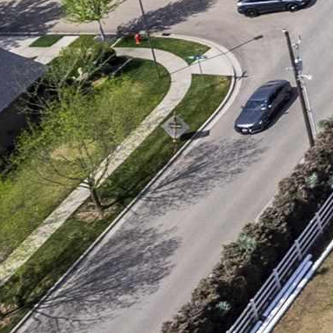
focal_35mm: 150
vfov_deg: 10.7
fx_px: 1633
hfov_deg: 8.4
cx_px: 1193
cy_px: -324
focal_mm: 8.38
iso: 100
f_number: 2.8
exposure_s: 1/2000
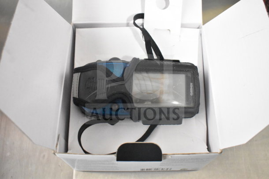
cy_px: 90
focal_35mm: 36
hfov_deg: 53.1
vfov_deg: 36.9
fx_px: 269
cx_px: 134
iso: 9000
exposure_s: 1/40
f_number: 3.8
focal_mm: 24
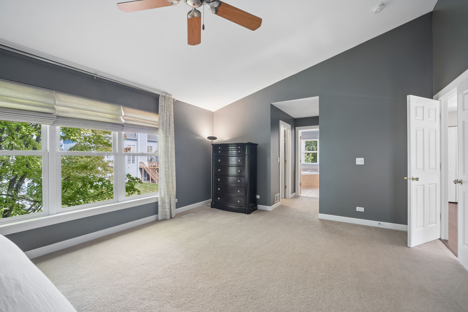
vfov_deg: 81.2
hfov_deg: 104.3
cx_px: 234
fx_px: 182
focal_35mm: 14
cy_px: 156
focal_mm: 14
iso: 640
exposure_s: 1/50
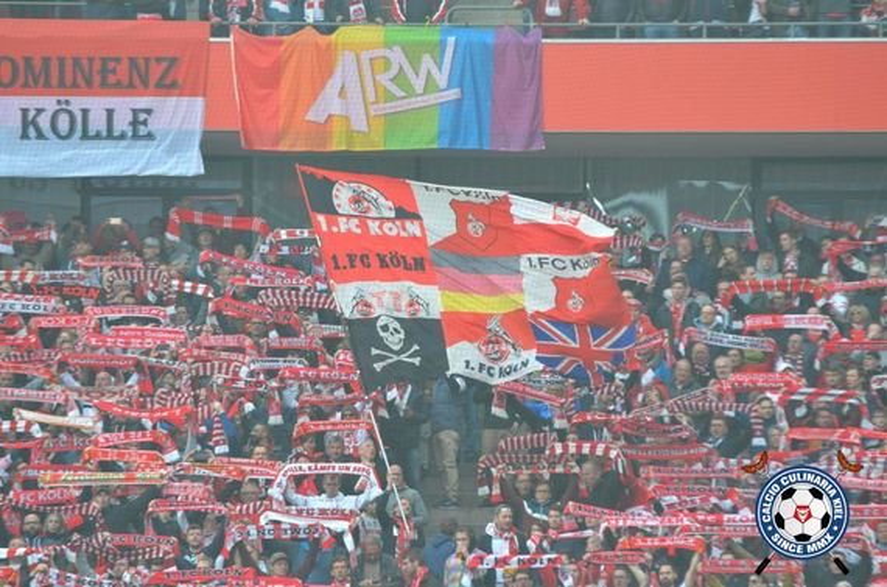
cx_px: 444
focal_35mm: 300
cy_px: 294
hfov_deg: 6.9
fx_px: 7373
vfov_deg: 4.6
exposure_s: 1/1000
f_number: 4
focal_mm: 200
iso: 400
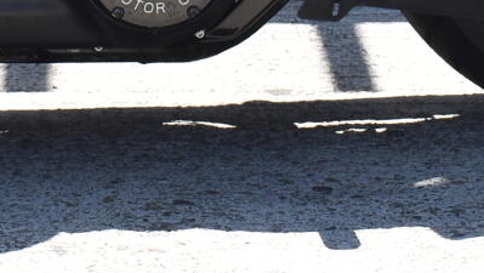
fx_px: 3539
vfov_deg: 4.3
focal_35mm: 276
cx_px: 28
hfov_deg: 7.8
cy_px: -446
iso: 200
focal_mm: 35
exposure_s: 1/250
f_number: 8
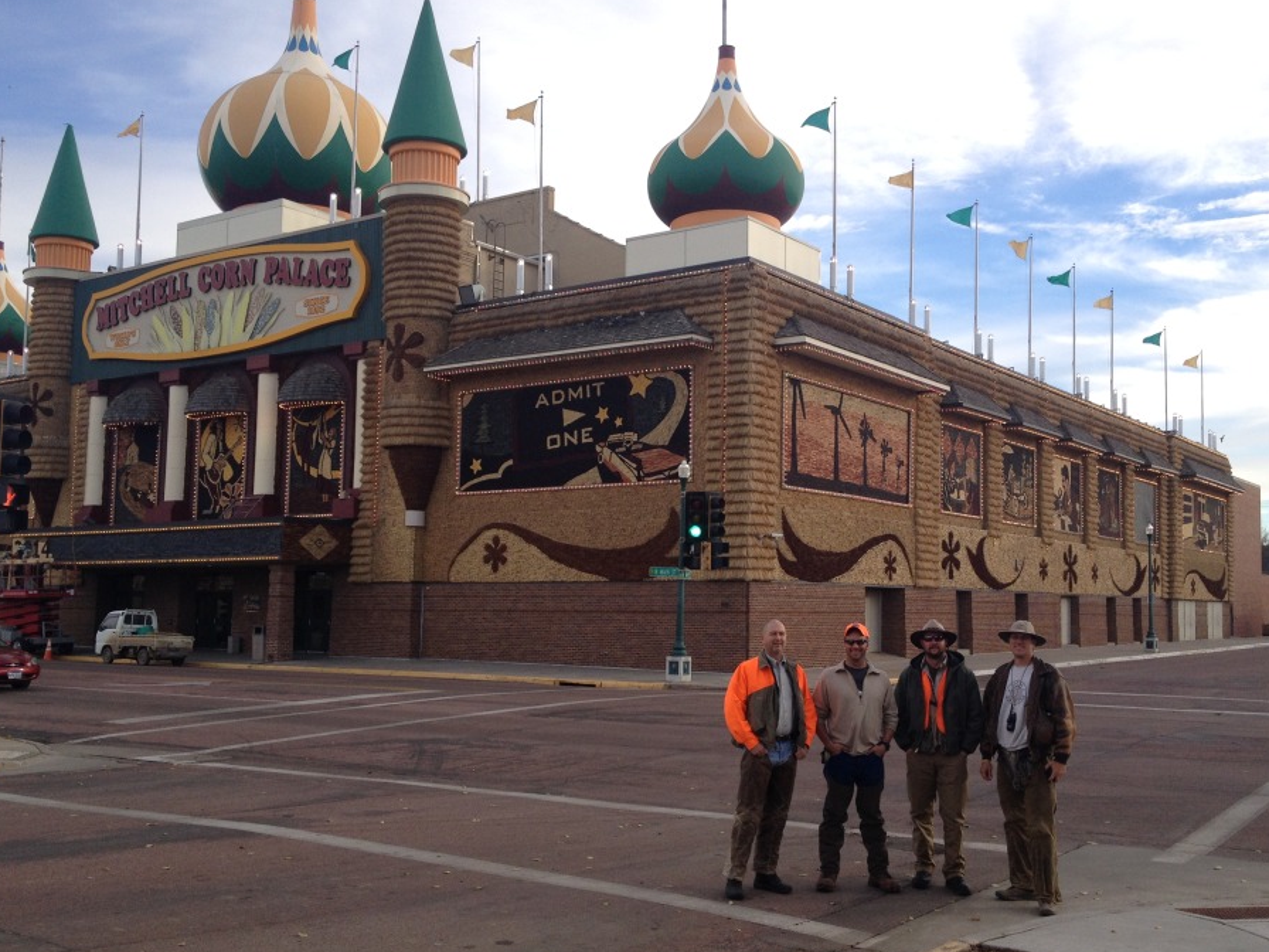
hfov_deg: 46.8
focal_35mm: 40
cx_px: 685
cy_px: 514
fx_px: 1466
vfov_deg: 35.9
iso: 50
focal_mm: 4.28
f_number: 2.4
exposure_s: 1/575
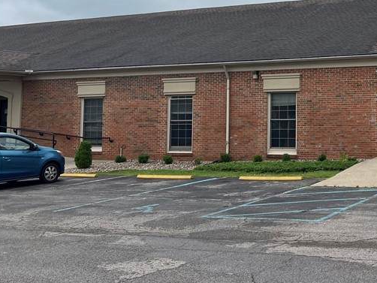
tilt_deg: +5.2
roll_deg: +0.5
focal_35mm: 53
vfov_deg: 26.9
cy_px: 47
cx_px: 363
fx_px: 577
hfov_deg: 33.5
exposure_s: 1/3356
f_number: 1.5
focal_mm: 5.7
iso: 50
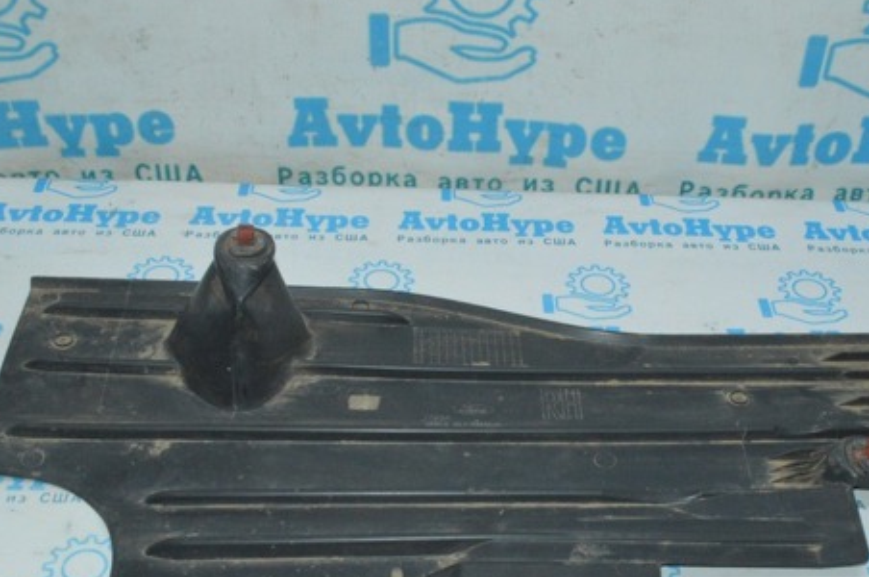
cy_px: 382
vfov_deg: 26.3
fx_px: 1229
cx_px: 461
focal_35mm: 51
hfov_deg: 38.9
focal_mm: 24
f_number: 25
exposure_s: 1/50
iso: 4000
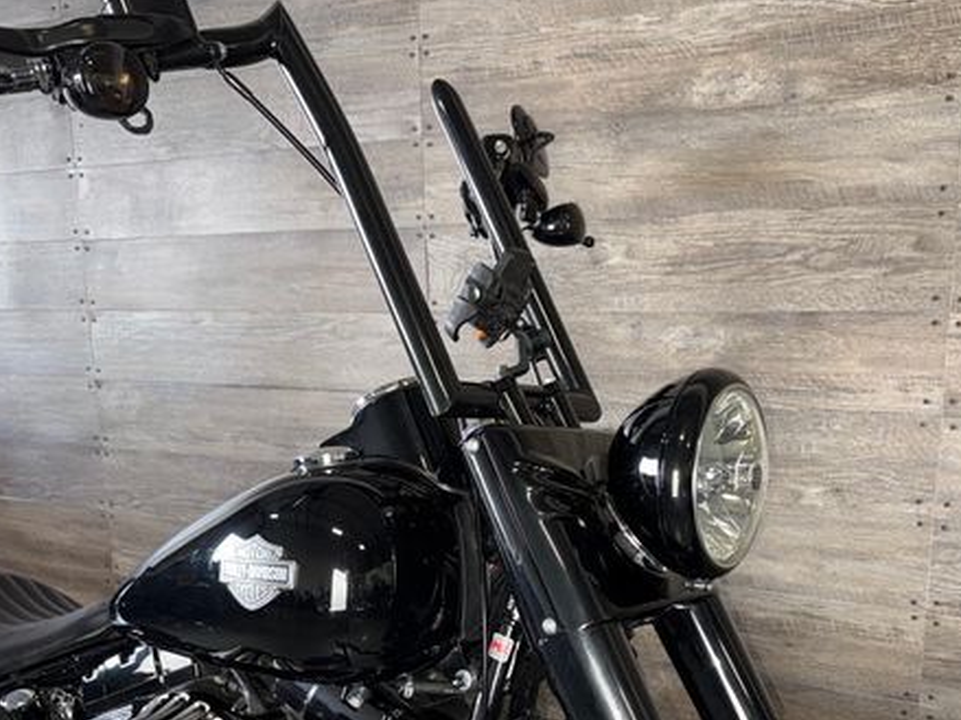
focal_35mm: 35
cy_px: 514
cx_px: 574
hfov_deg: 52.3
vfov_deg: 39.9
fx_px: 971
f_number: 1.78
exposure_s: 1/30
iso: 64
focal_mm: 6.76
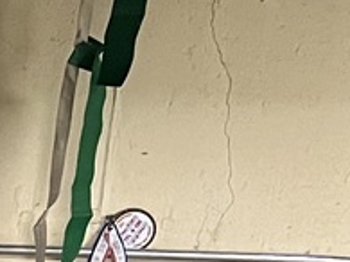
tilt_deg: -14.4
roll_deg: -0.9
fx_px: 1940
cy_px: 420
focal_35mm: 192
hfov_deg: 8.2
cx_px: -820
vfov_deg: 7.6
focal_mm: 5.7
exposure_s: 1/40
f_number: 1.5
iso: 500
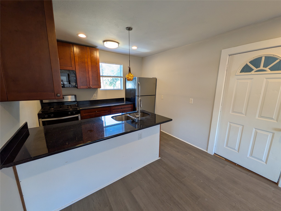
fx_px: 114
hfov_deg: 102.1
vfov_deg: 85.7
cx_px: 140
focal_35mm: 14
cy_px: 106
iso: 47
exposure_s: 1/40
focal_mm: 1.85
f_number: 2.2
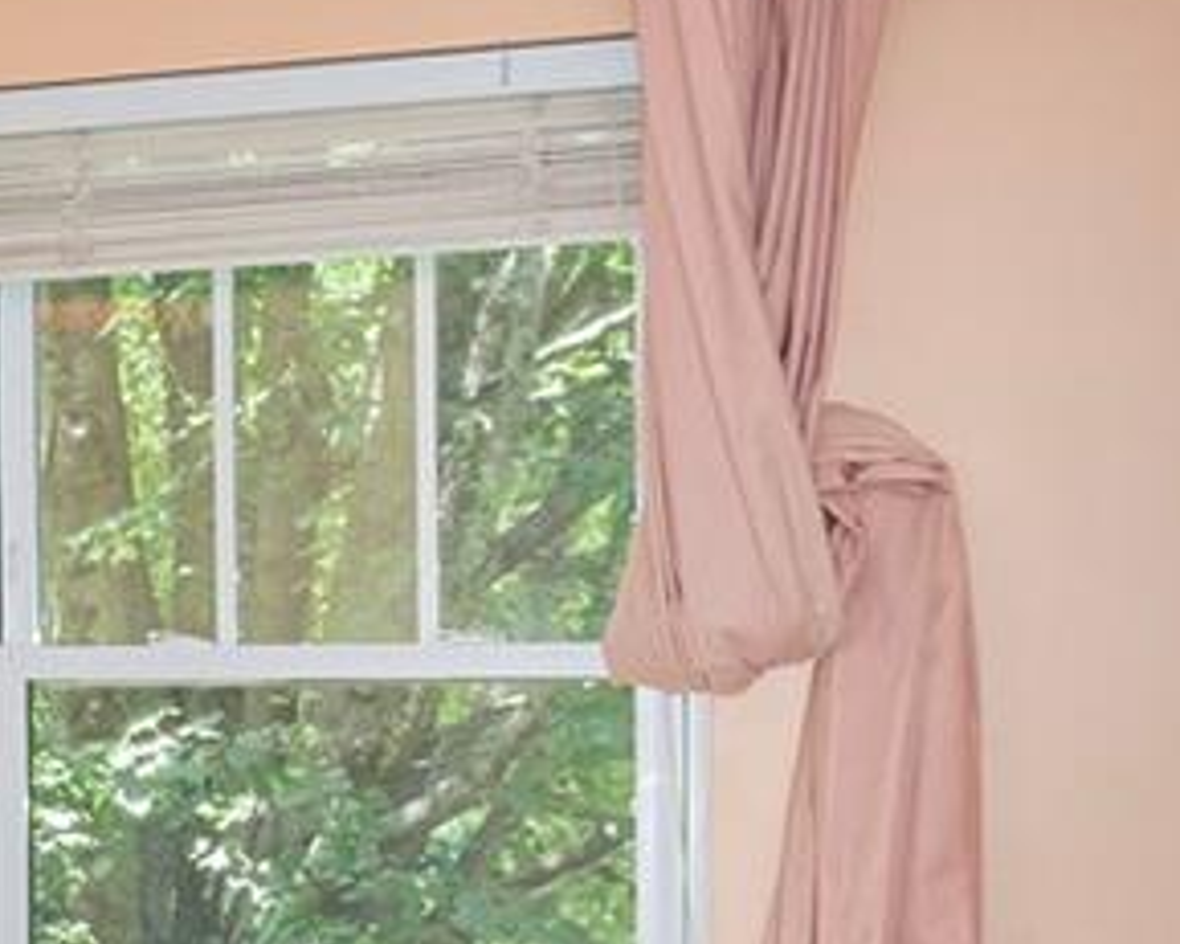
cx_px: -1213
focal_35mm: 93
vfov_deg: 16.4
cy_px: 701
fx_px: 3247
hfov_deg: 15.9
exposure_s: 1/50
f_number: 8
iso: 320
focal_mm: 14
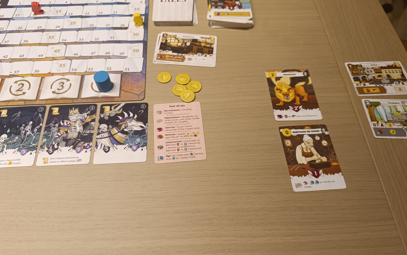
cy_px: 137
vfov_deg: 47.6
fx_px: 288
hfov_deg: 70.4
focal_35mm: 26
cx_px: 201
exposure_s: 1/50
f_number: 1.65
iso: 642
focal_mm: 6.14
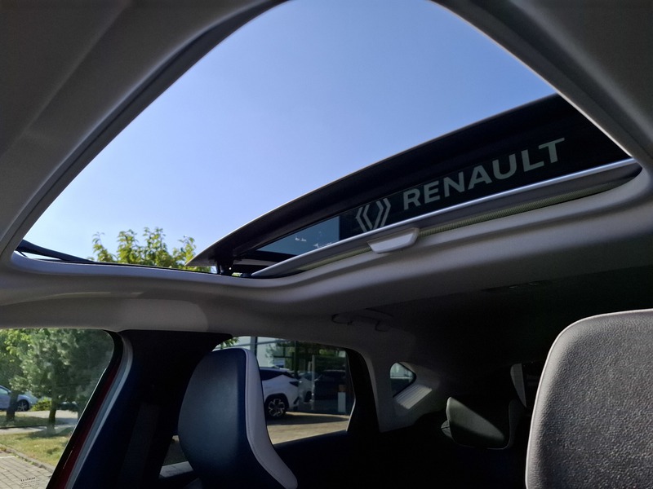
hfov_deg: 73.9
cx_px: 326
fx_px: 434
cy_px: 244
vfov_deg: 58.9
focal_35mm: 23
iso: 50
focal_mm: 5.54
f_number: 1.8
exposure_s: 1/2331
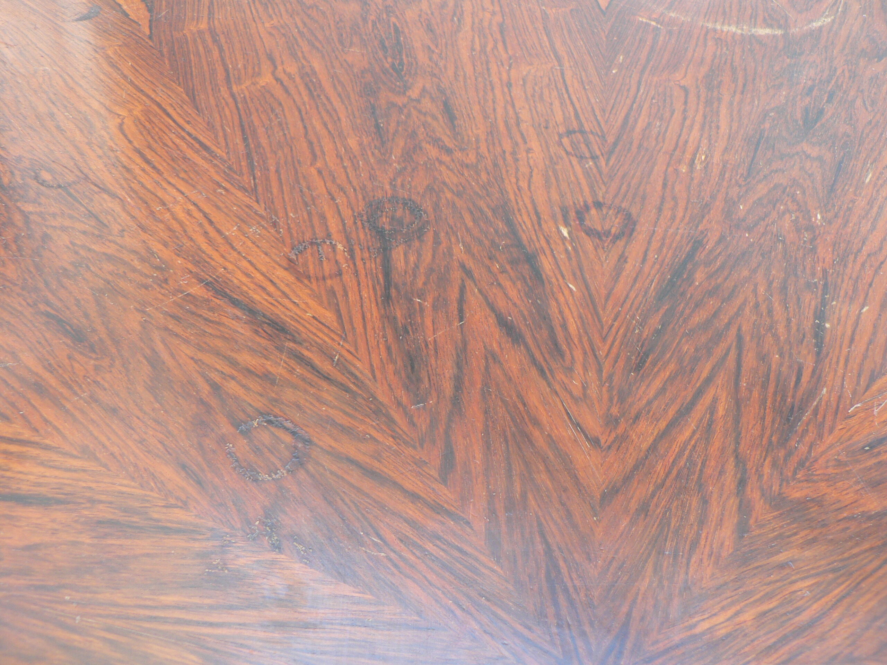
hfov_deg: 51.4
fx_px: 922
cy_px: 332
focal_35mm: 36
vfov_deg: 39.7
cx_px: 444
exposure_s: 1/30
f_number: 2.8
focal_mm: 6
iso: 100
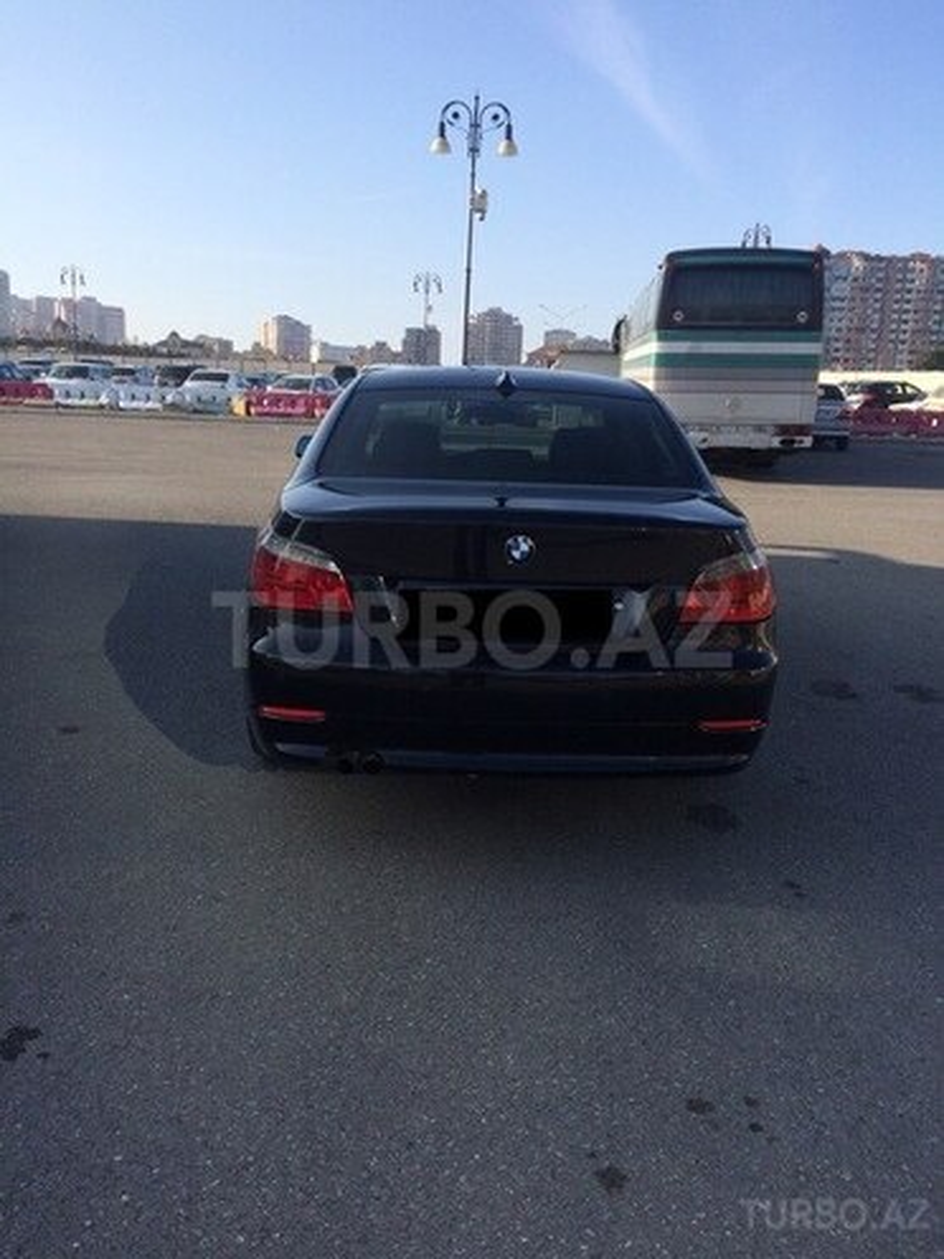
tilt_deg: -12.4
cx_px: 472
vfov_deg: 61.7
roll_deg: -1.8
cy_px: 630
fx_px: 1054
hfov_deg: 48.2
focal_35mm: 29
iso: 32
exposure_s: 1/1140
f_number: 2.2
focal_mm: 4.15
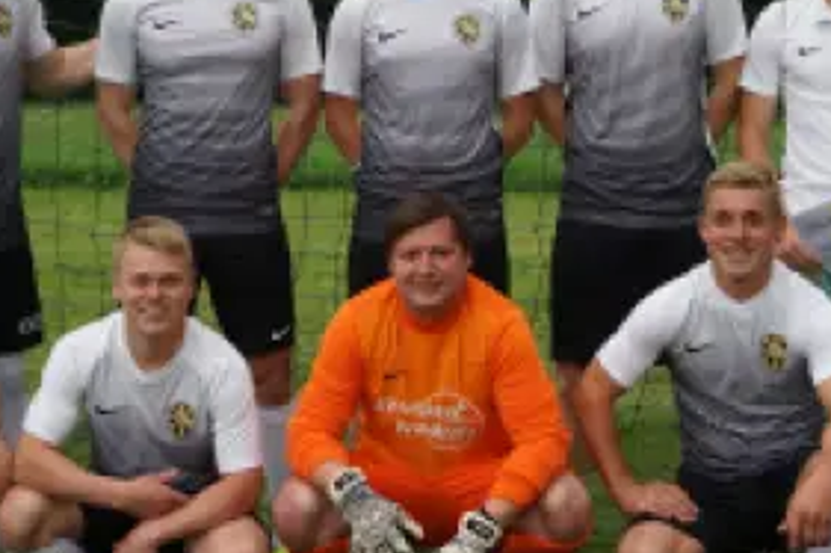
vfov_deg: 14.2
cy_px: 240
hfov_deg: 21.2
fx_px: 2215
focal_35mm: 96
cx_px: 454
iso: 100
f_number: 5
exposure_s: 1/160
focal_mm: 45
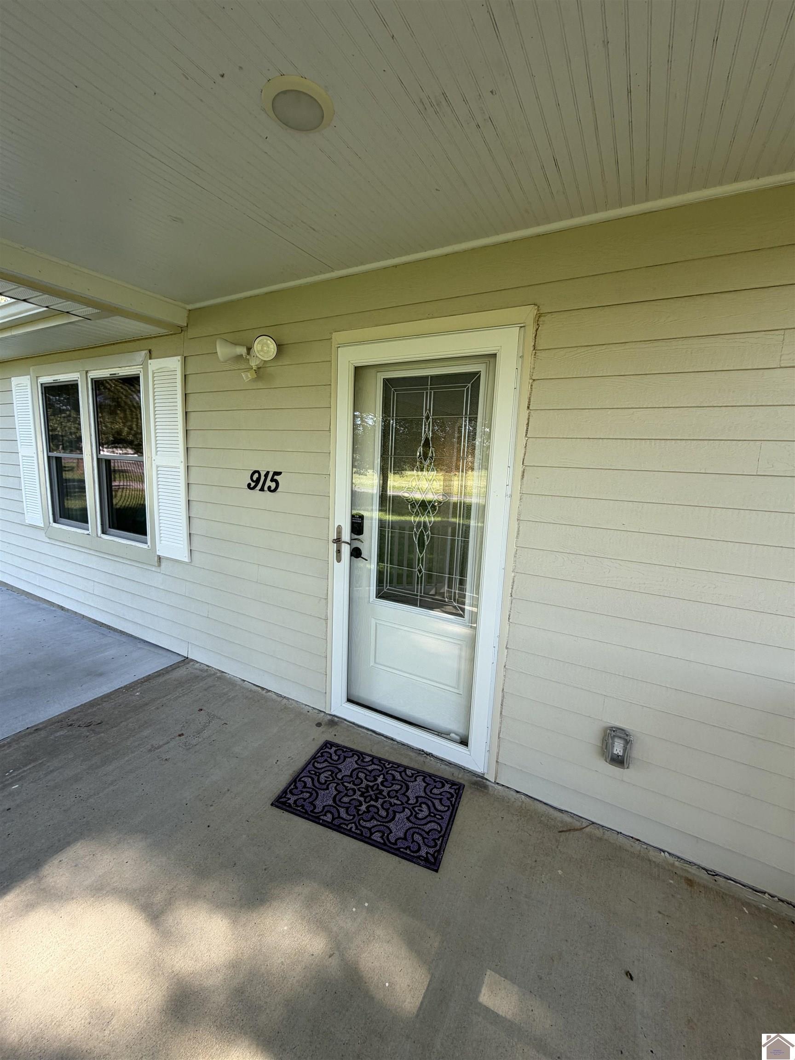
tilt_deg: -8.5
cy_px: 530
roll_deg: -1.8
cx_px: 398
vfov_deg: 102.1
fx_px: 429
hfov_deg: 85.7
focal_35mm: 14
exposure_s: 1/139
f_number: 2.2
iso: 40
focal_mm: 2.22
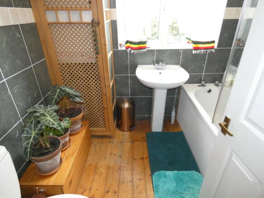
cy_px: 99
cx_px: 132
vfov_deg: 66.0
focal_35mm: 20
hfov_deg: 81.8
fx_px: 152
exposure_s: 1/60
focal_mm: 3.6
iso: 800
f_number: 2.8
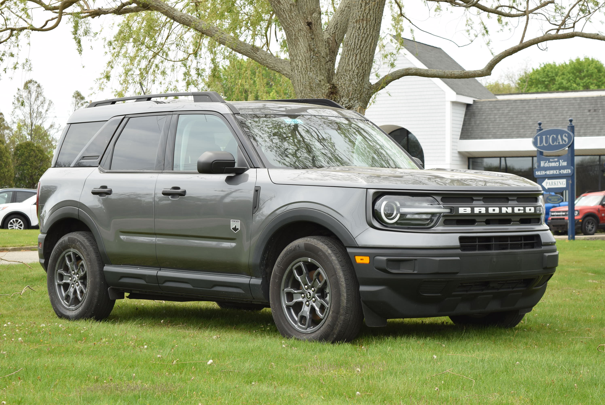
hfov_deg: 24.6
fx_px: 1387
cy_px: 202
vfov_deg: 16.6
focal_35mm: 82
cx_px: 302
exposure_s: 1/250
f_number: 8
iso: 200
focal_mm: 55
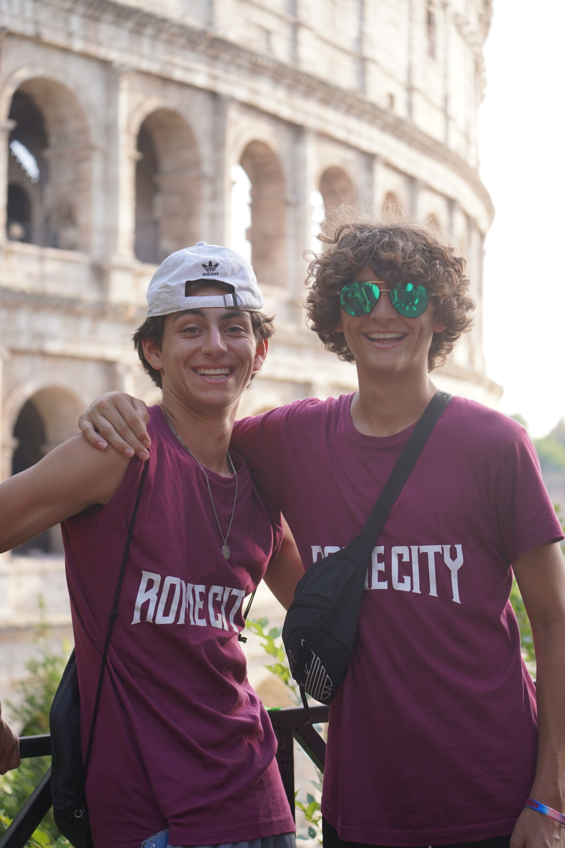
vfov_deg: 28.5
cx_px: 284
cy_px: 426
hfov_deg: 19.2
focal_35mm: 71
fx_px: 1671
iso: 200
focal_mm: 70
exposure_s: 1/160
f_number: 4.5
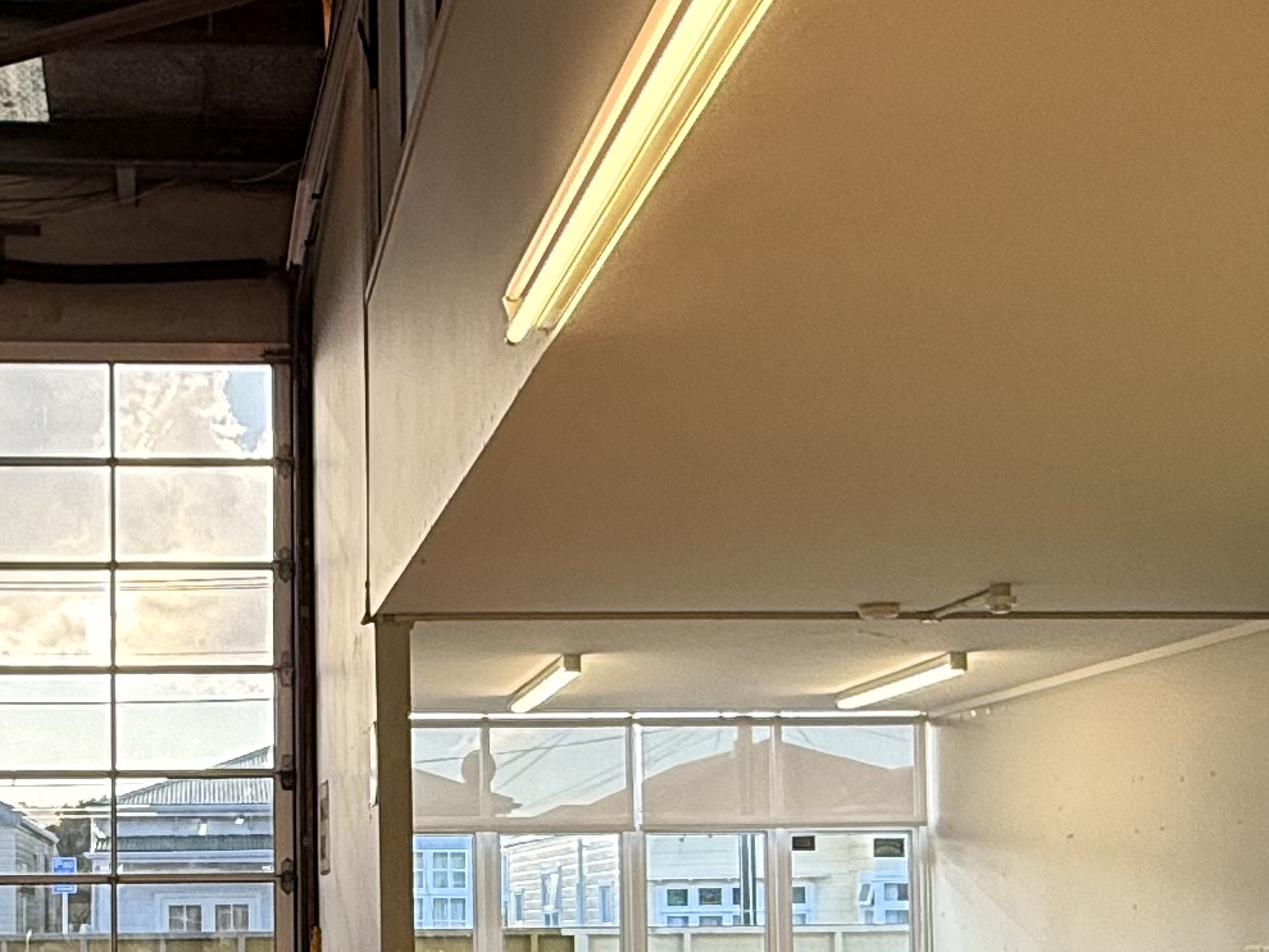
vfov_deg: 25.0
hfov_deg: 33.1
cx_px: 314
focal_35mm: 57
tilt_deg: +3.0
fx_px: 2090
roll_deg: +1.2
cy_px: 837
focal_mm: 2.22
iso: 64
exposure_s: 1/100
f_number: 2.2
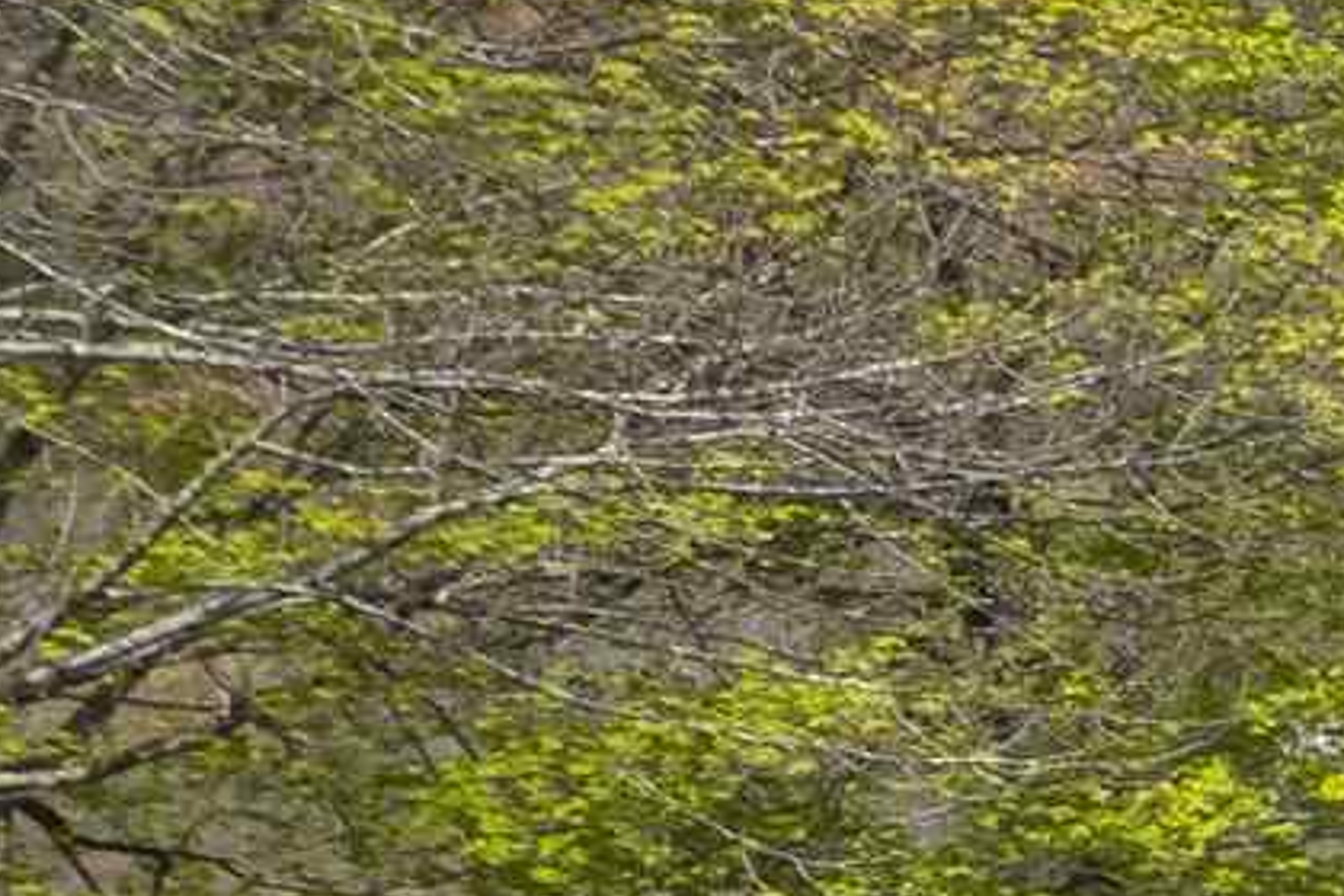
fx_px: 6010
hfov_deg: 8.6
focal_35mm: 161
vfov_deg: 7.9
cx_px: 4890
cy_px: 2102
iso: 110
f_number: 2.8
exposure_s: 1/180
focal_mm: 8.38
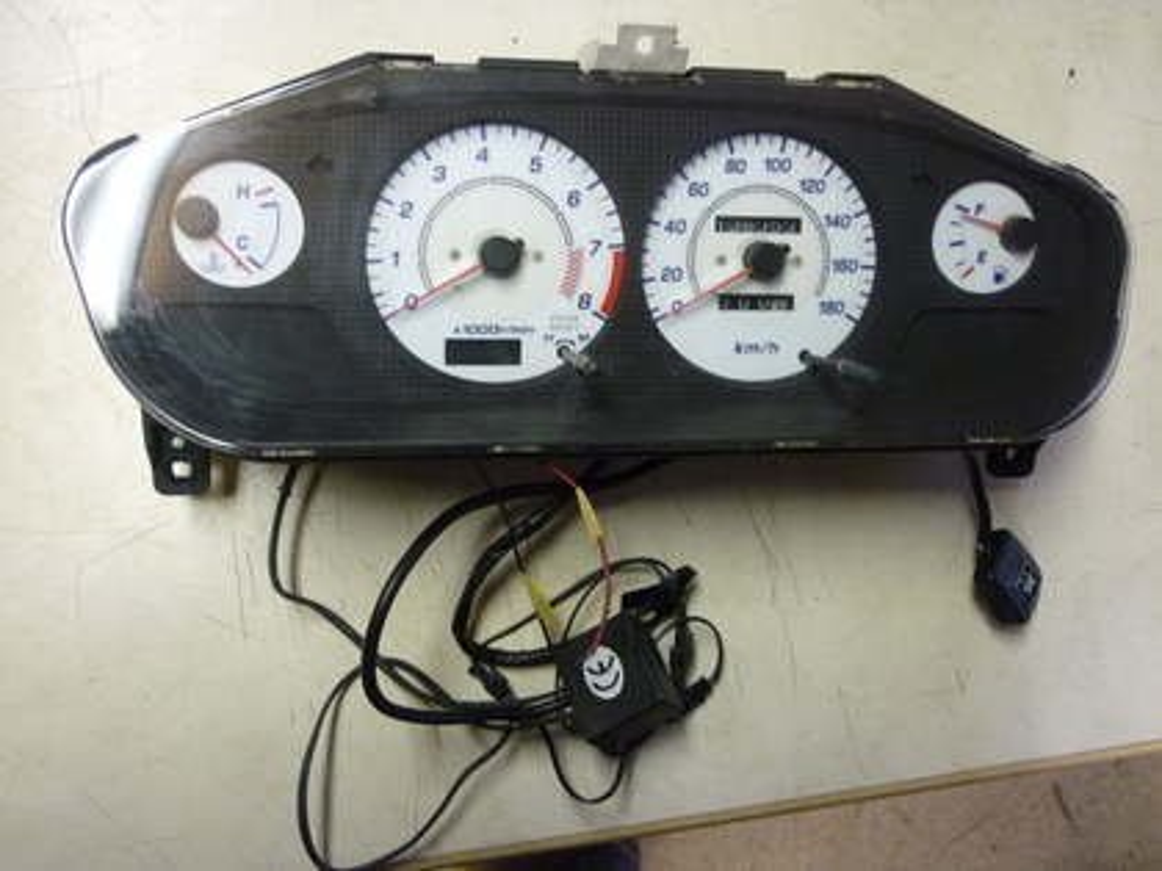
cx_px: 581
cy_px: 436
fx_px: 1108
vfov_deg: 42.9
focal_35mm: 33
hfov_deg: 55.4
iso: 400
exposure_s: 1/30
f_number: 2.8
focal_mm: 5.5
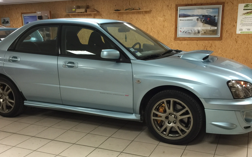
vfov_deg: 32.7
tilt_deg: -13.6
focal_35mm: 39
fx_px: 268
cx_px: 125
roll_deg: +1.3
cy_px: 92
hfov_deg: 50.4
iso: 50
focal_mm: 4.15
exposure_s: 1/17
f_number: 2.2
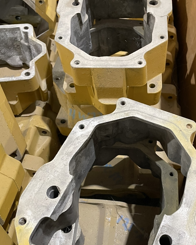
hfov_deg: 37.9
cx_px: 126
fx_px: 283
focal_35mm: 39
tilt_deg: -62.6
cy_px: 152
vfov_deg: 46.5
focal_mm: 4.2
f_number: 1.6
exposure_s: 1/60
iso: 400
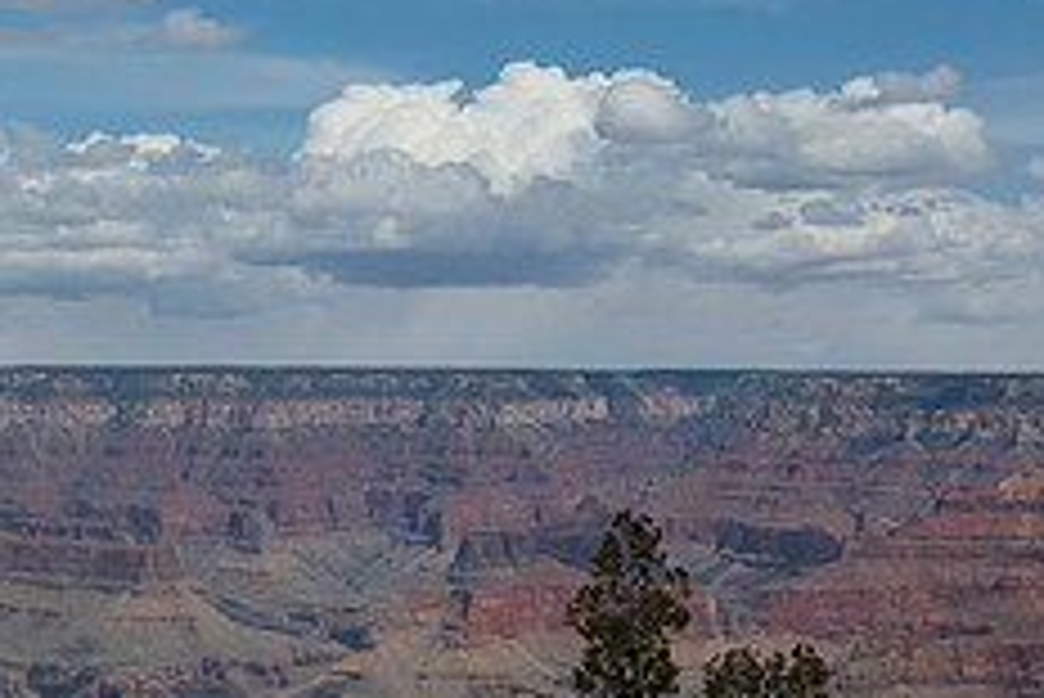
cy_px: 509
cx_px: -10
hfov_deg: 20.7
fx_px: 2757
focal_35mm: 95
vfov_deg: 14.4
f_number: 16
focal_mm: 24
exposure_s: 1/320
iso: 180
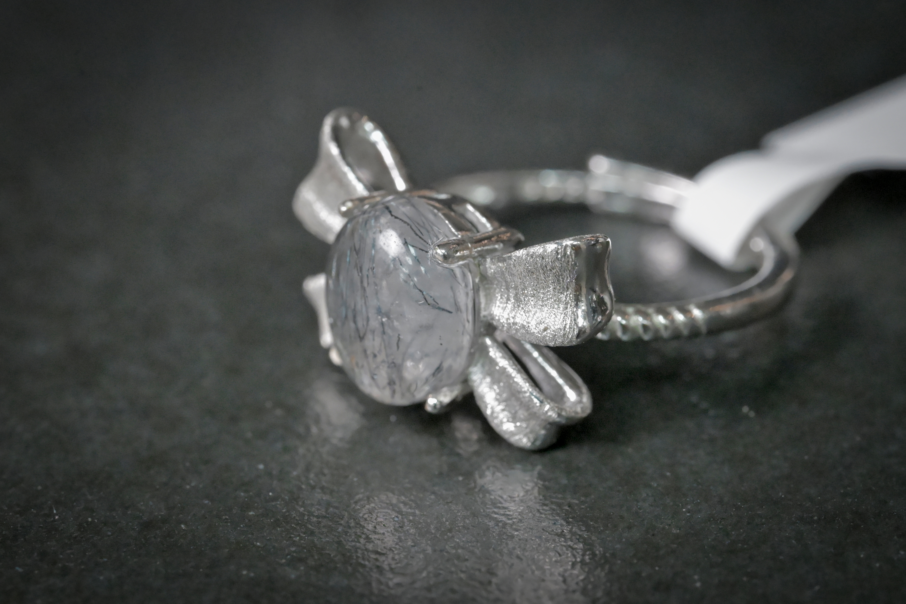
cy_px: 302
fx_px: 2642
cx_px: 453
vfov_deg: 13.0
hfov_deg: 19.5
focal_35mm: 105
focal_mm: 105
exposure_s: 1/125
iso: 12800
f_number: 16
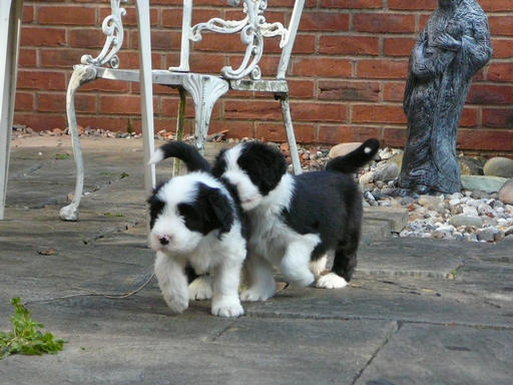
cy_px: 192
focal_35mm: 148
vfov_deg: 10.0
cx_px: 256
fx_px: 2193
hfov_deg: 13.3
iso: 400
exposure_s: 1/800
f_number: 4
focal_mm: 22
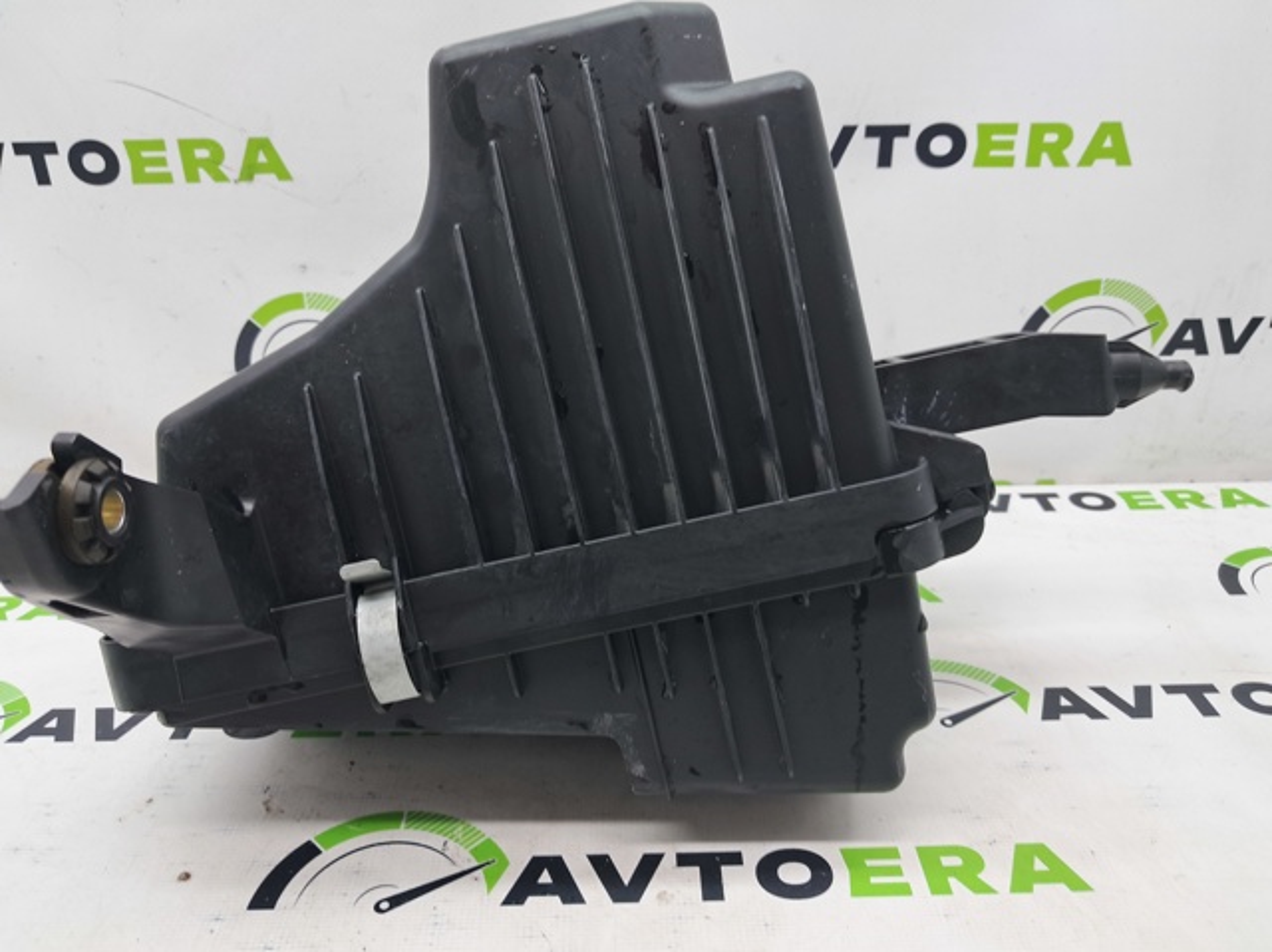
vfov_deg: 51.3
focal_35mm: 27
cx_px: 636
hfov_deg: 65.4
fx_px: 991
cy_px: 476
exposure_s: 1/50
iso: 50
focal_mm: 4
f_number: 1.8
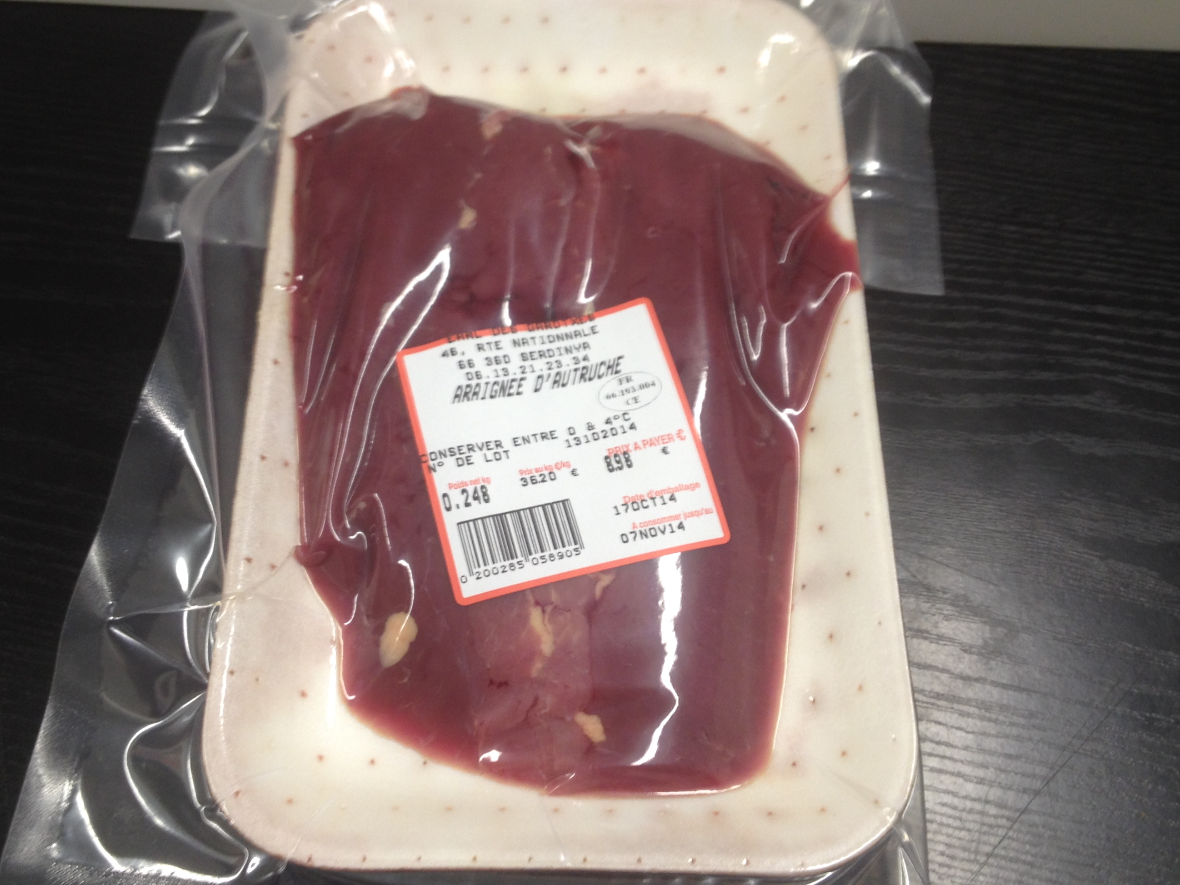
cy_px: 445
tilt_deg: -59.8
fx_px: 1500
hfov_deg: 42.9
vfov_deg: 32.9
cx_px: 552
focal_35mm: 44
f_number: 2.4
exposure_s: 1/20
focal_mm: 4.28
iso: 50
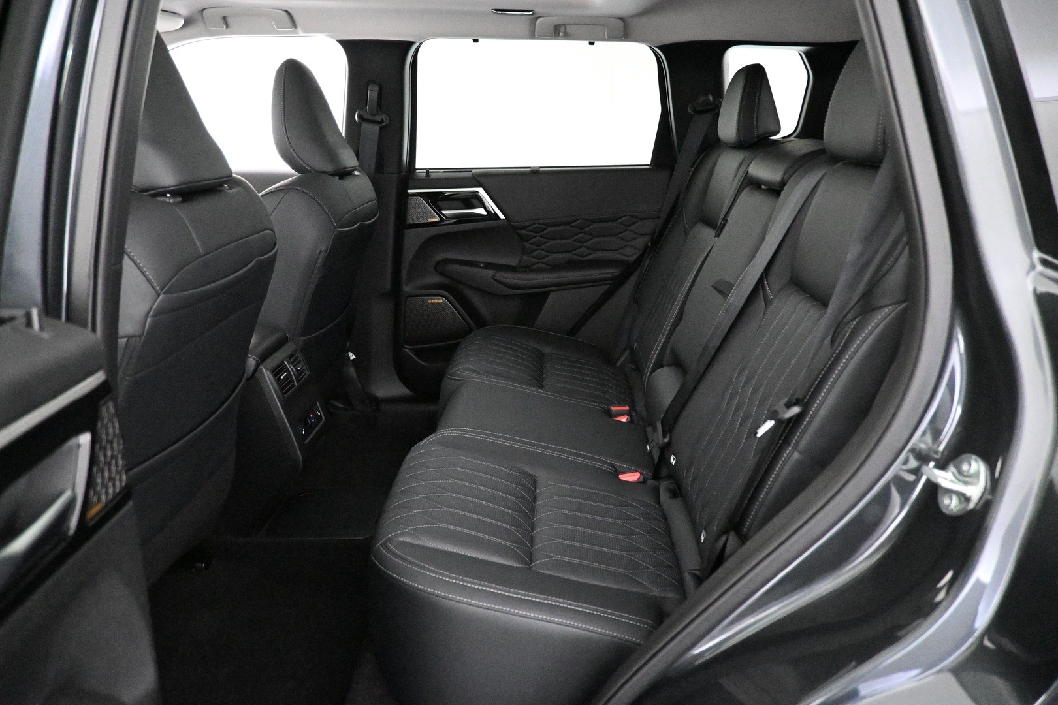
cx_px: 529
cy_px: 352
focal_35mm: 24
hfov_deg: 73.7
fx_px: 705
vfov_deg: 53.1
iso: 12800
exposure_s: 1/60
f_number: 3.5
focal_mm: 16
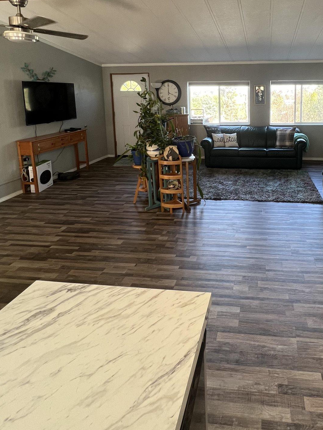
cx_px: 234
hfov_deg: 60.7
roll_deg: +0.9
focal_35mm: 21
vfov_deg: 75.5
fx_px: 261
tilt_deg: -7.6
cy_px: 131
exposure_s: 1/120
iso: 160
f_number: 1.8
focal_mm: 1.57
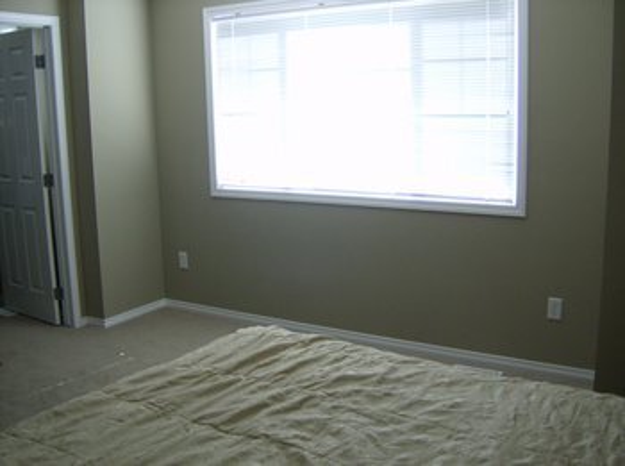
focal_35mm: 36
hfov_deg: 51.4
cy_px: 233
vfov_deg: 39.5
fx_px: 649
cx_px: 312
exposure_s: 1/64
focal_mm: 6
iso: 158
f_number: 2.8
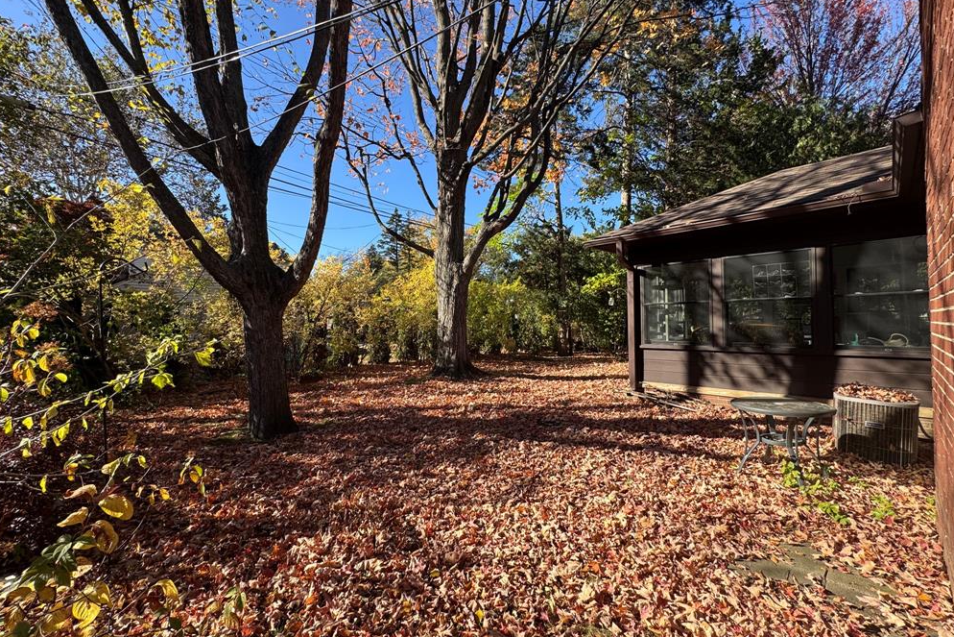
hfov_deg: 100.4
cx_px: 465
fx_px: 398
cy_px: 315
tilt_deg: +0.4
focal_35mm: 15
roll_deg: +0.6
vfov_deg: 77.3
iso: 50
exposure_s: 1/858
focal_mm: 2.22
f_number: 2.2
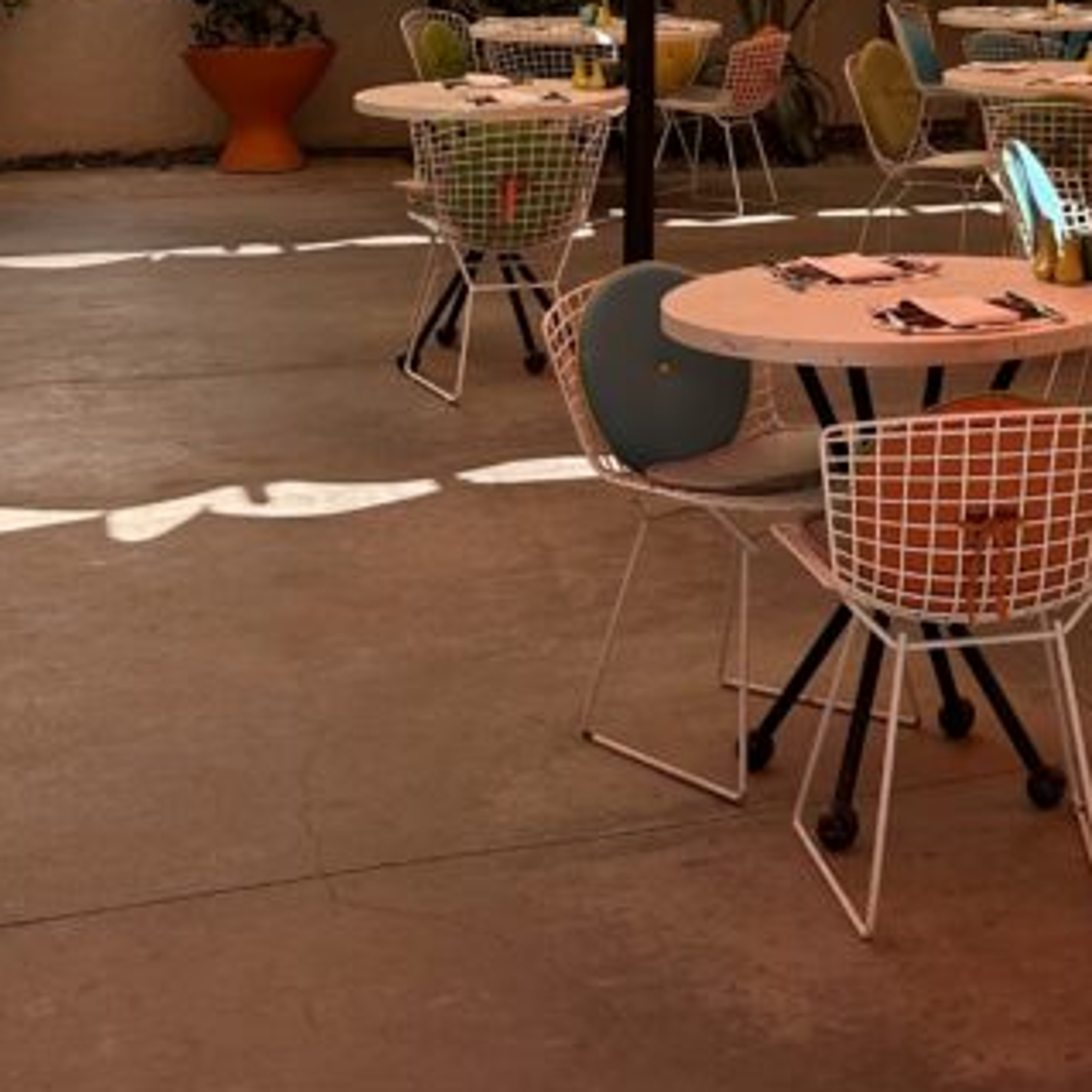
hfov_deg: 24.1
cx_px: 1119
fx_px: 2427
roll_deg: -0.9
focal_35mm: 68
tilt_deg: -0.5
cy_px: -106
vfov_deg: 23.8
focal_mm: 6.86
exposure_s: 1/1374
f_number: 1.78
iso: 80
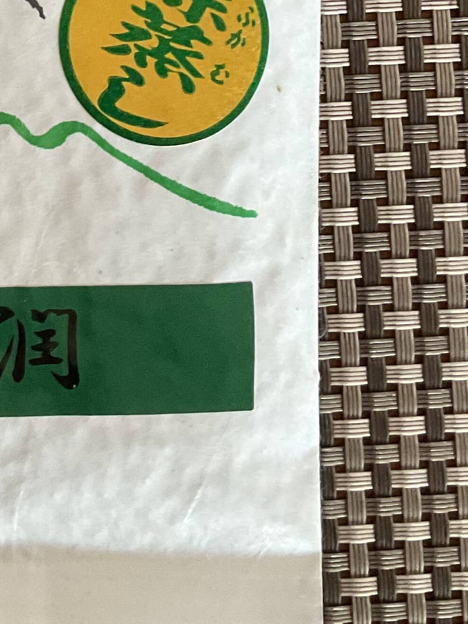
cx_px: -47
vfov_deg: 21.1
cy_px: -34
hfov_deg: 16.1
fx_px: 1605
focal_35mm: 89
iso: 200
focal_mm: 3
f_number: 1.8
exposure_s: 1/60
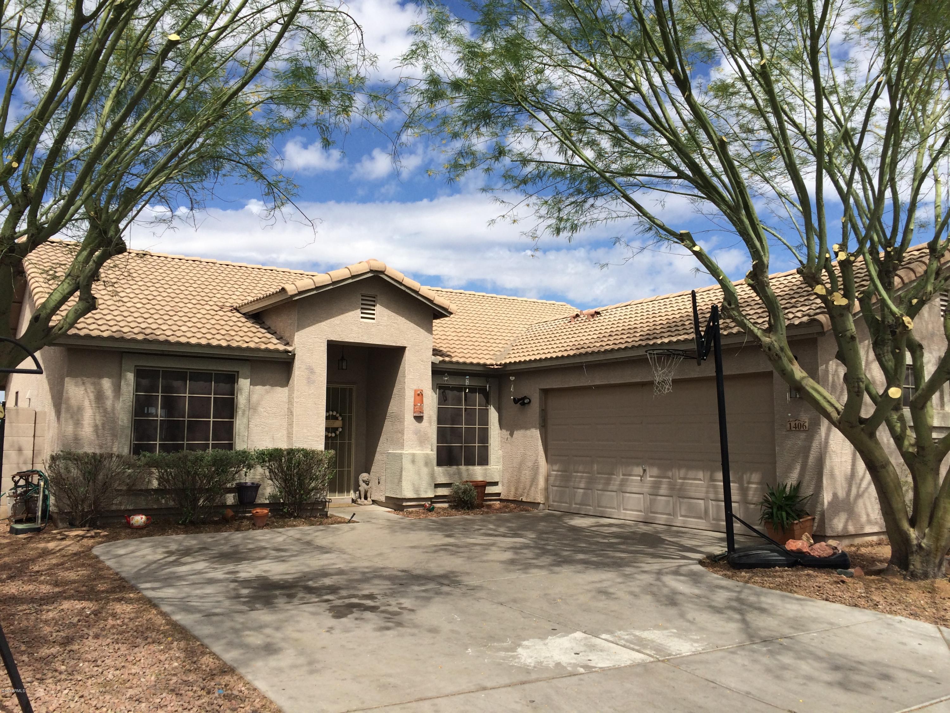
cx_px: 475
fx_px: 796
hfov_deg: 61.7
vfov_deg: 48.2
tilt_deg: +4.8
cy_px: 356
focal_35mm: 29
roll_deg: -0.5
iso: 32
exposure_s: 1/3165
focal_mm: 4.15
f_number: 2.2
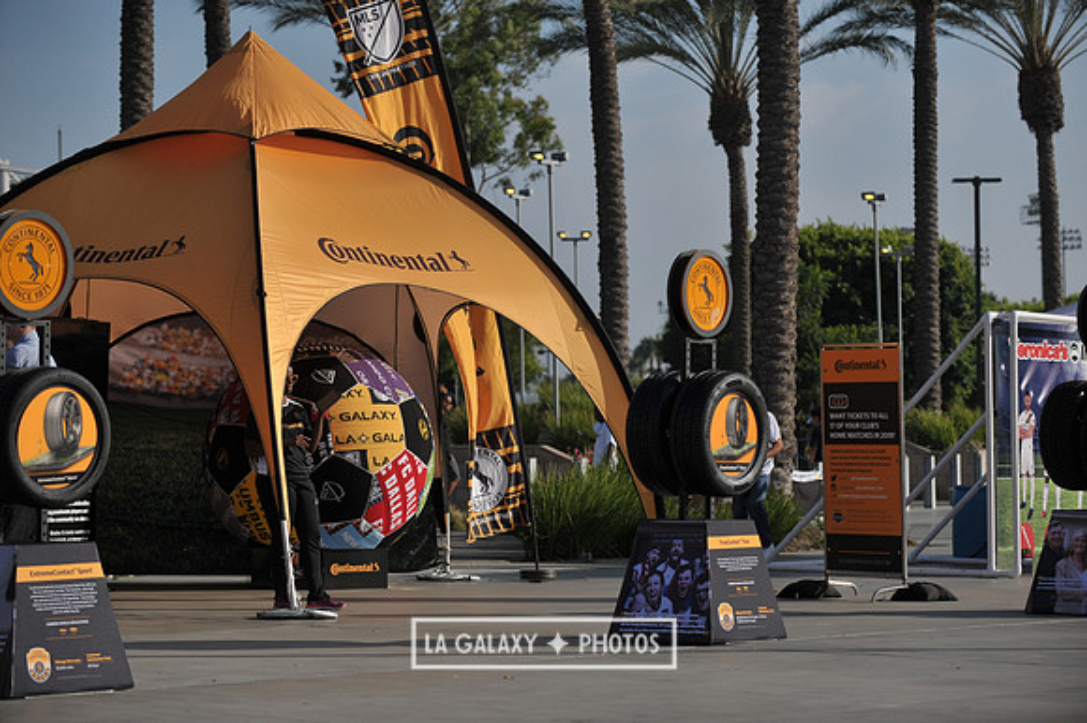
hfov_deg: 18.6
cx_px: 544
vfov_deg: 12.4
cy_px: 362
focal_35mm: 110
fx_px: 3319
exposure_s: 1/4000
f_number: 4.5
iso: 250
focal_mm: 110
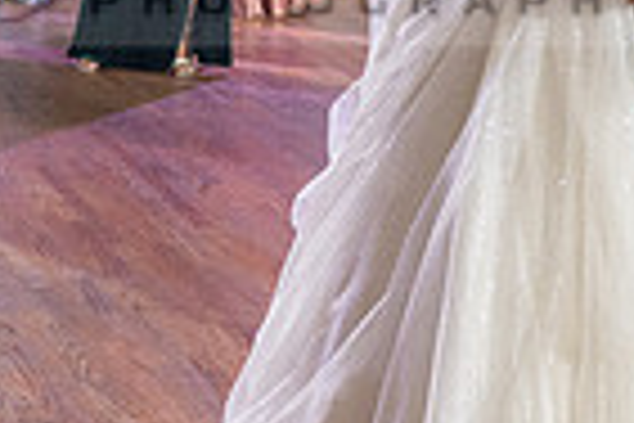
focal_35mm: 130
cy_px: -171
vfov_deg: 10.3
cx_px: 175
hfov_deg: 15.7
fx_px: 2289
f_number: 4
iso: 800
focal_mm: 24
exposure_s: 1/160
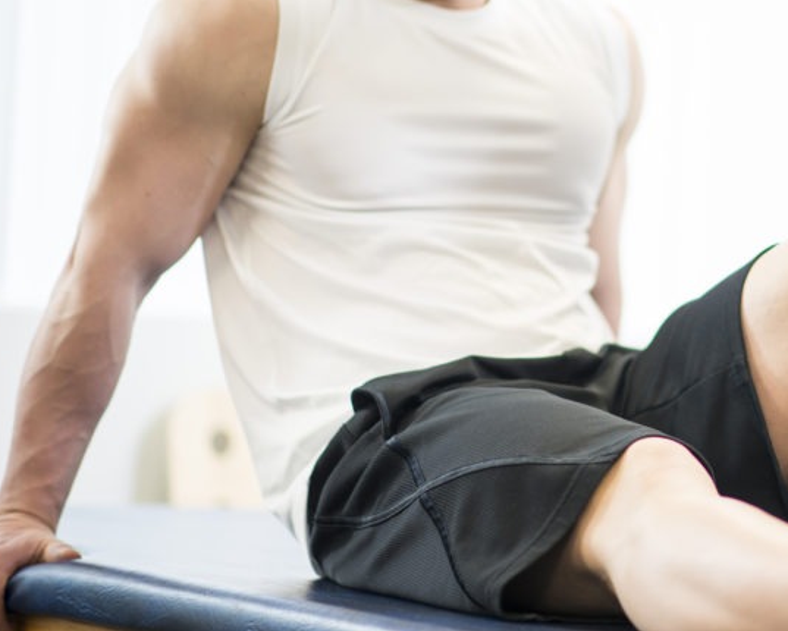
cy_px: 241
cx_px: 729
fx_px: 3546
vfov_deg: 10.2
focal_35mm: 152
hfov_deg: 12.6
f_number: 1.6
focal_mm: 85
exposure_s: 1/250
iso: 100
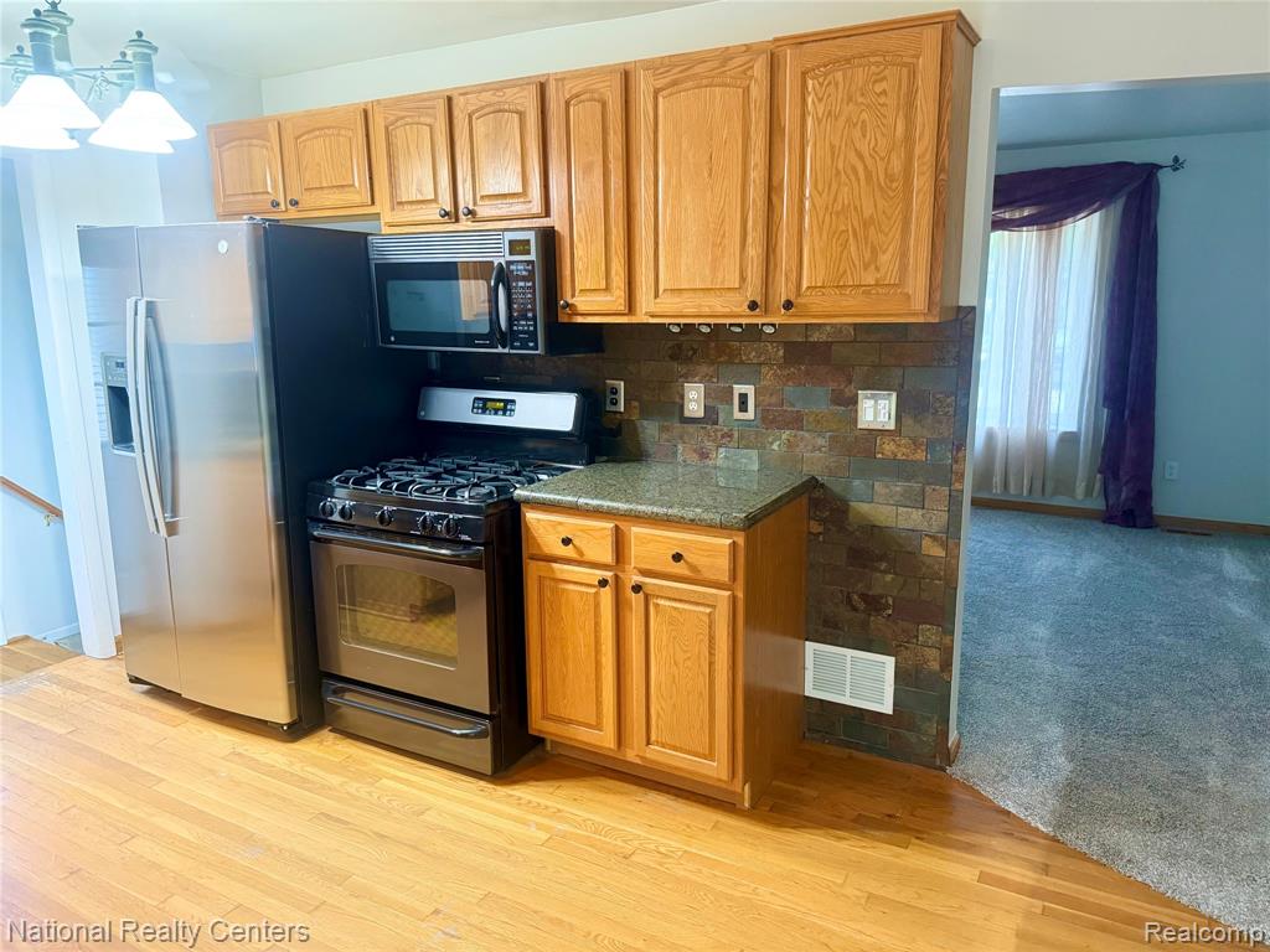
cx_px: 635
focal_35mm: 24
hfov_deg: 71.6
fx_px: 881
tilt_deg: -11.4
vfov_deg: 56.8
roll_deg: +0.1
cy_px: 476
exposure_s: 1/60
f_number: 1.78
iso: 500
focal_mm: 6.76
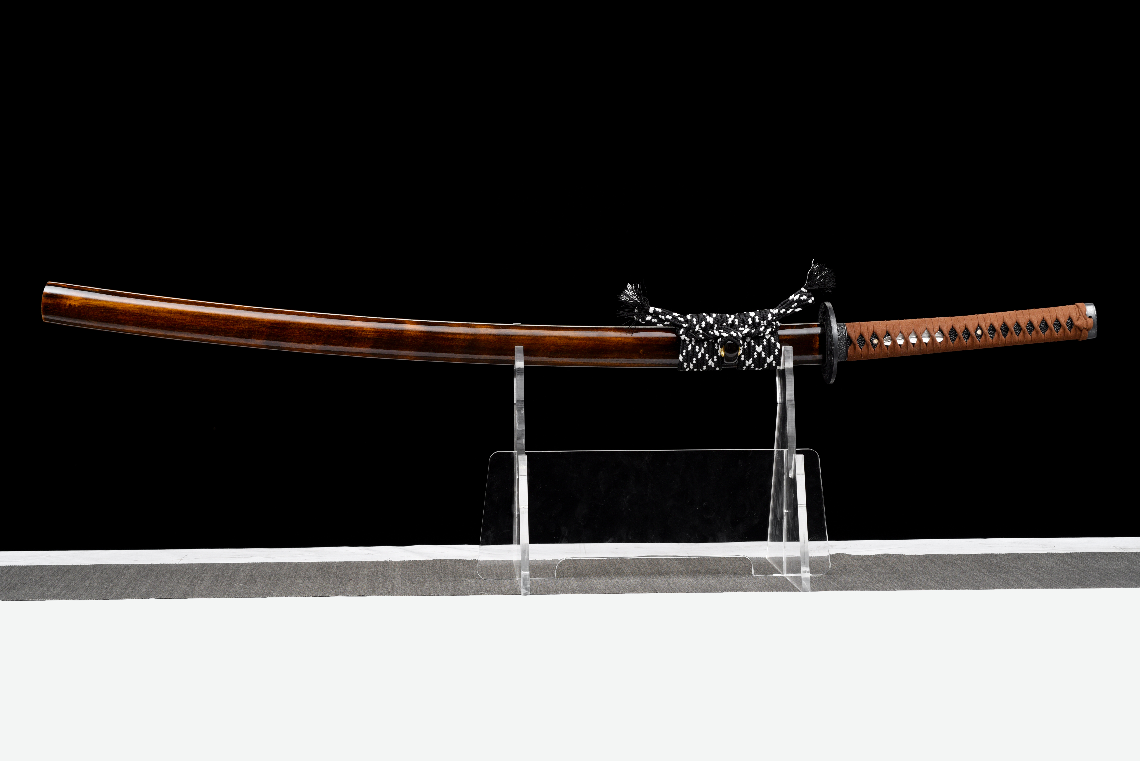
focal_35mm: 60
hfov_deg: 33.4
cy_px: 380
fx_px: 1901
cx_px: 570
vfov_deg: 22.6
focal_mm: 60
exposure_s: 1/160
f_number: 7.1
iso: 100
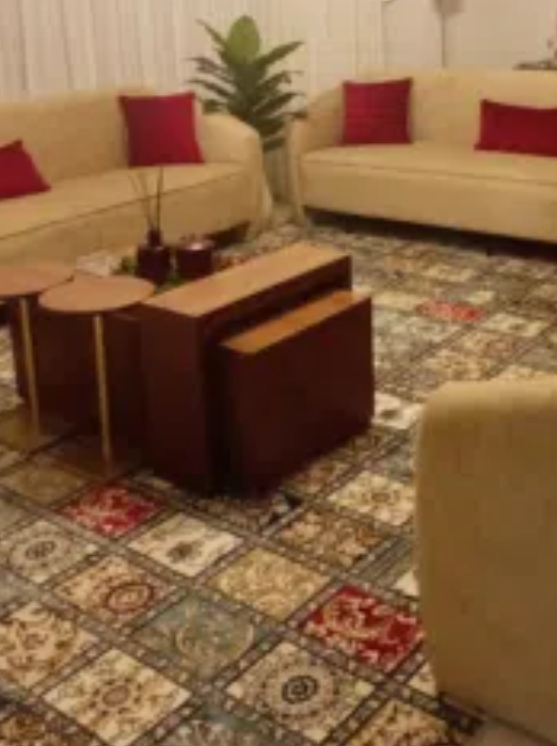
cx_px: 327
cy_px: 219
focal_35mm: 43
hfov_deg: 33.4
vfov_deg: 43.0
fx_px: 925
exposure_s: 1/20
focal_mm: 4.15
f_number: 1.8
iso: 1128
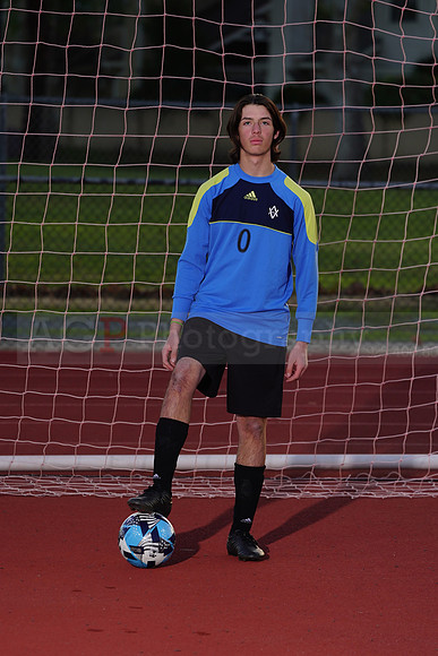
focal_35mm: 209
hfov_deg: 6.6
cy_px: 328
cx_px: 219
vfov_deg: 9.8
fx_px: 3812
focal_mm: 209
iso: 320
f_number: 5.6
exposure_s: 1/250
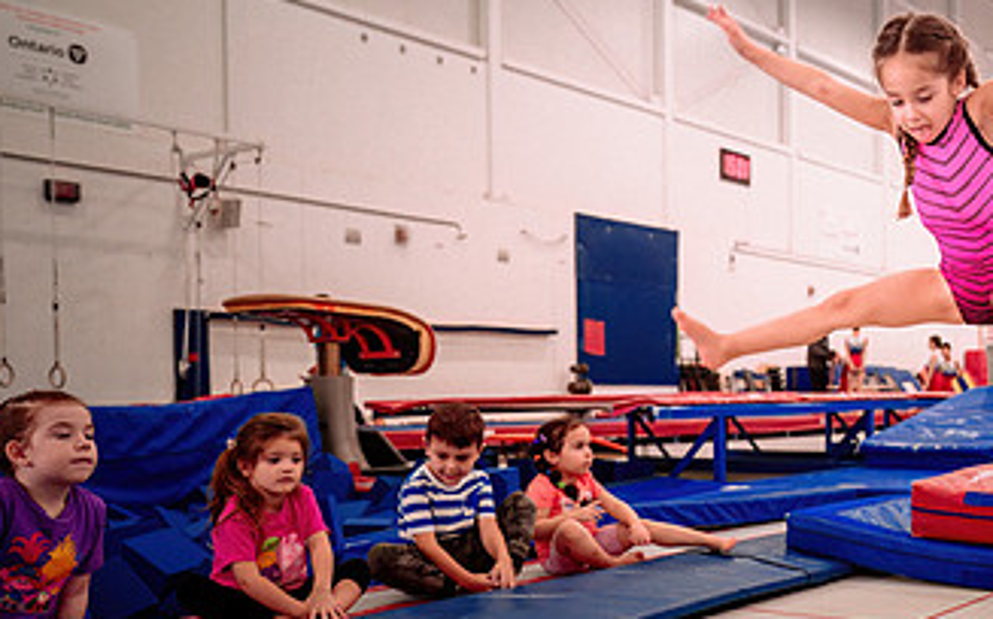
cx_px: 814
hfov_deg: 40.6
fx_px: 1271
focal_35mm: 47
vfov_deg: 27.2
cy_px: 432
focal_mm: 26
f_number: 2.8
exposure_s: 1/400
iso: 1600
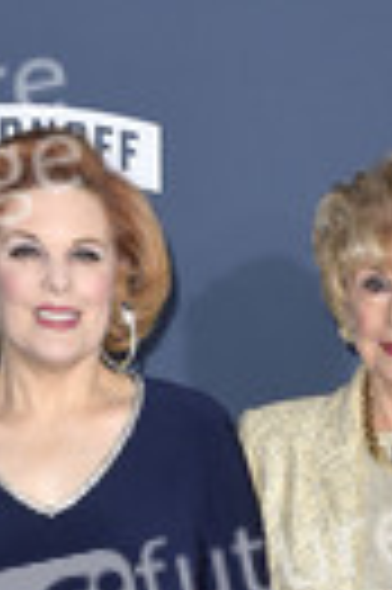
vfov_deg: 11.8
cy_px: 842
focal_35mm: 168
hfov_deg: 8.1
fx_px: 2751
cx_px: 345
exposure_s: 1/250
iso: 400
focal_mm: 55
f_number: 6.3
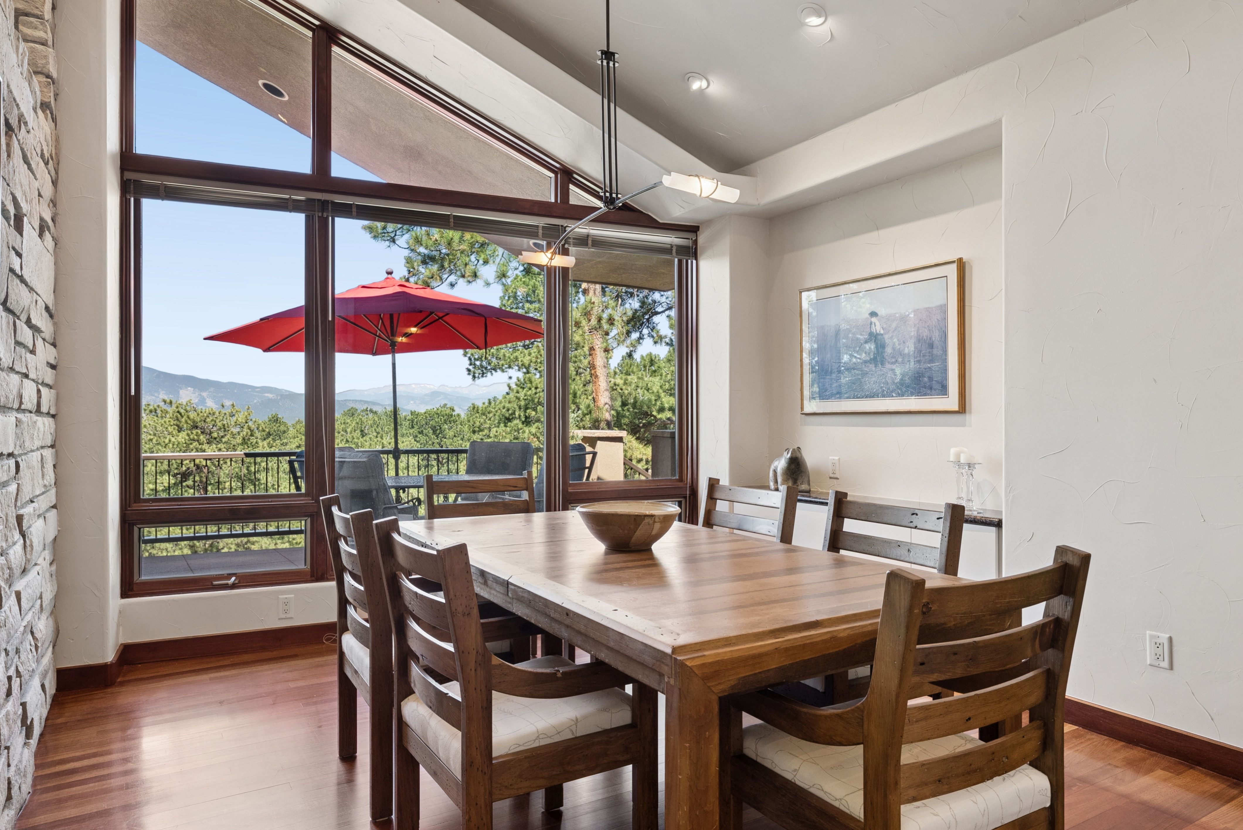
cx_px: 622
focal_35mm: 22
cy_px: 415
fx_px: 760
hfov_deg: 78.6
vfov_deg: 57.3
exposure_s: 1/100
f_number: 9
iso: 640
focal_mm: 22
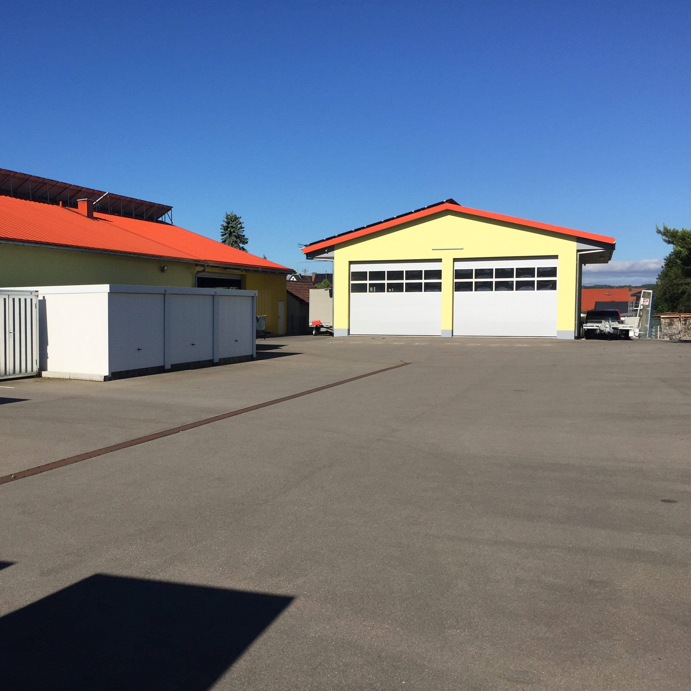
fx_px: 790
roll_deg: -1.0
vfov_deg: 47.2
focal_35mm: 35
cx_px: 237
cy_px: 352
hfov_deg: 46.6
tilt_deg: -3.8
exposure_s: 1/3597
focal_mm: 4.15
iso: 32
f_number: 2.2
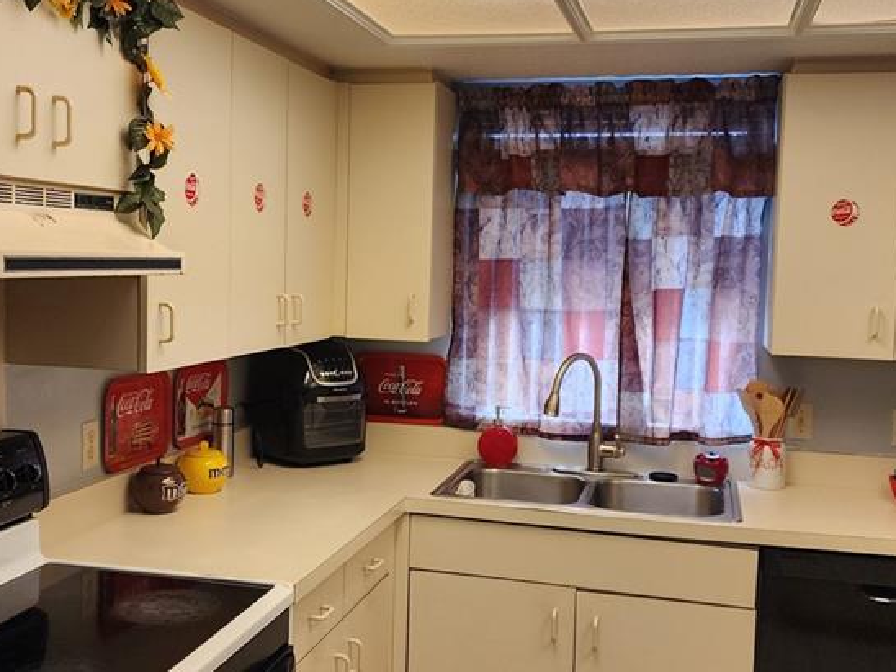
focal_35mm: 43
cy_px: 358
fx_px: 1113
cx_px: 433
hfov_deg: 43.8
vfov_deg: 33.6
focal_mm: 6.4
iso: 200
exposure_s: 1/180
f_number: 1.8
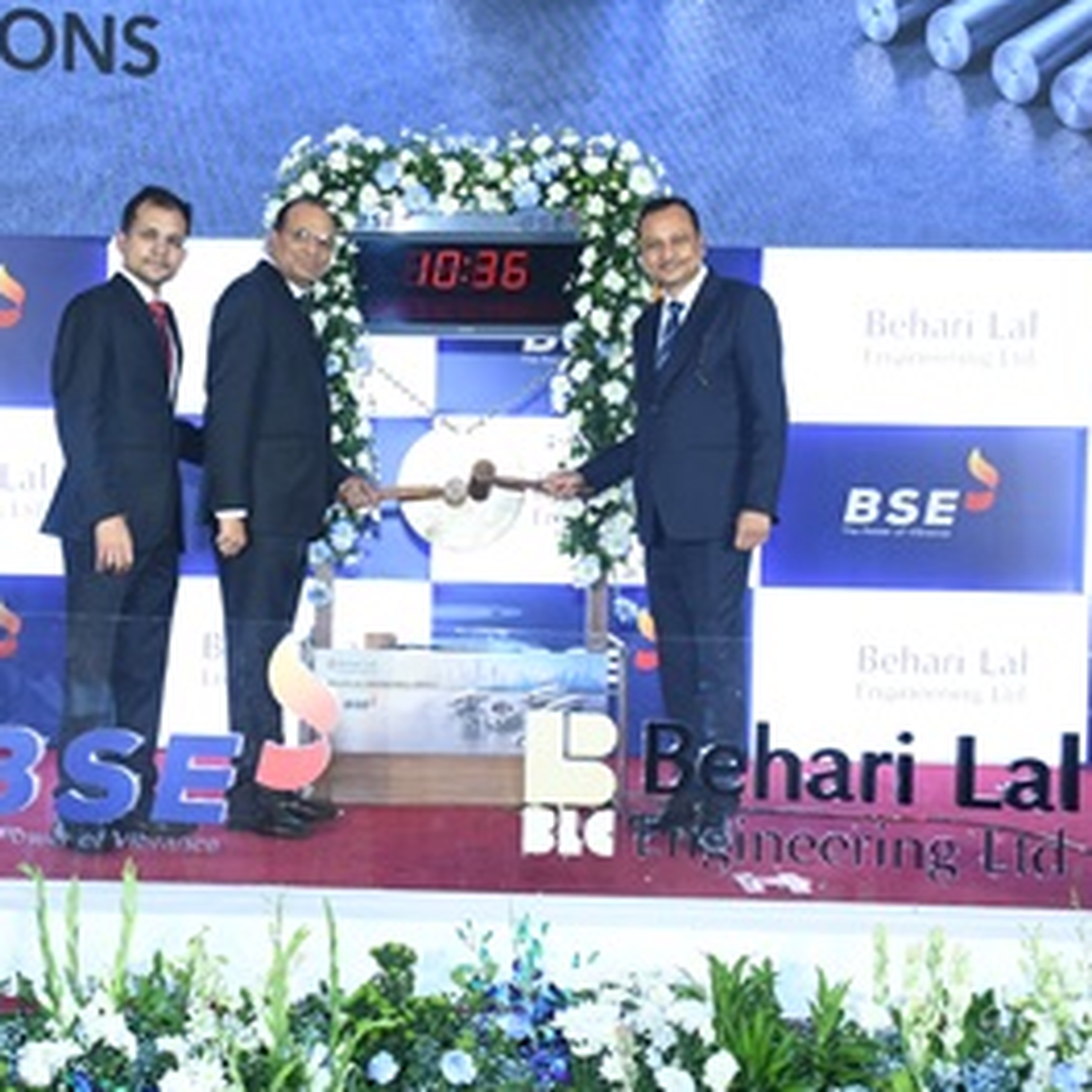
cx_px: 422
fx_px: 2070
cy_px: 546
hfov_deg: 29.5
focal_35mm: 58
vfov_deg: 29.6
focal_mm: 30
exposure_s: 1/125
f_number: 5.6
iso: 1000
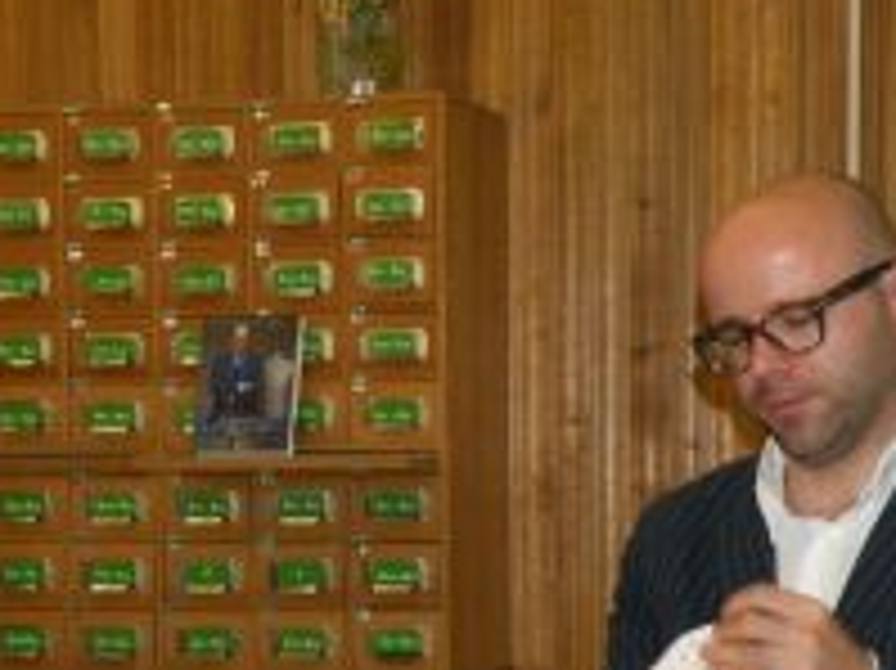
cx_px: 315
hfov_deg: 14.6
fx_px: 3492
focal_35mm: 135
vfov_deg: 10.9
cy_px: 549
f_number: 3.5
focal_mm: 11.9
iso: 113
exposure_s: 1/30
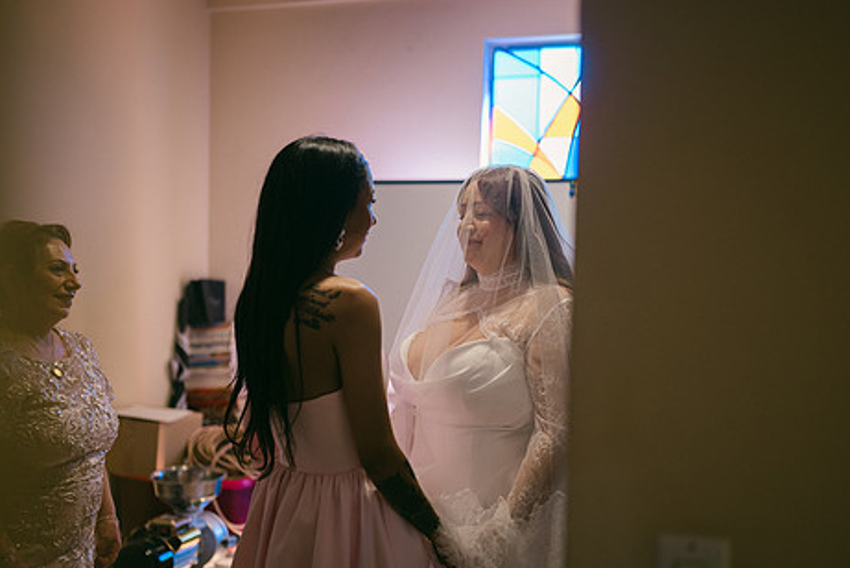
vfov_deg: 30.5
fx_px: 1040
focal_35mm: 44
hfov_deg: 44.5
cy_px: 316
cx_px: 430
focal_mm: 35
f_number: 1.2
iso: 320
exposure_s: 1/320
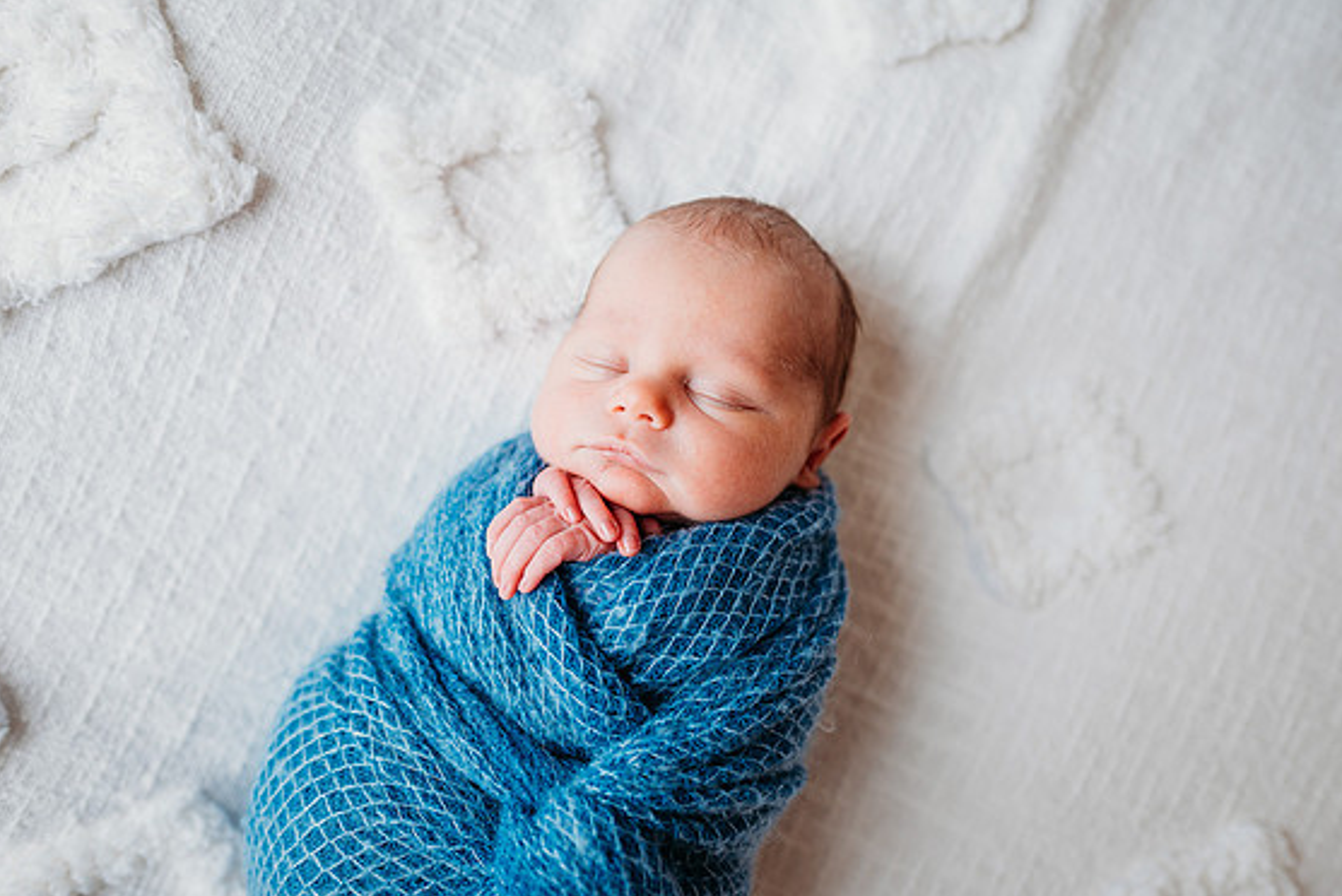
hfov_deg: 71.5
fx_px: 932
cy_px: 437
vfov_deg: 51.3
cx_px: 672
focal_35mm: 25
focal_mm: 24
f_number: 2.2
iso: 80
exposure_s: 1/200
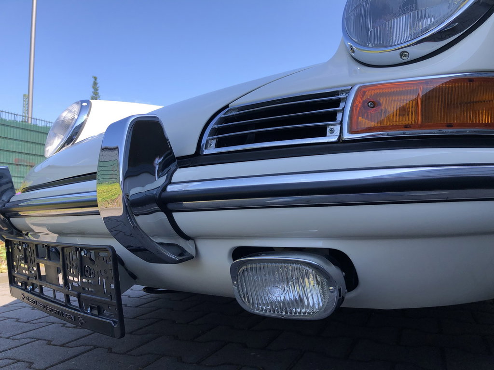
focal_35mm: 28
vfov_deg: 49.7
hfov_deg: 63.4
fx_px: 400
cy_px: 185
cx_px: 247
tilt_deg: +3.0
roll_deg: +0.6
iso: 20
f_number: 1.8
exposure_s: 1/750
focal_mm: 3.99
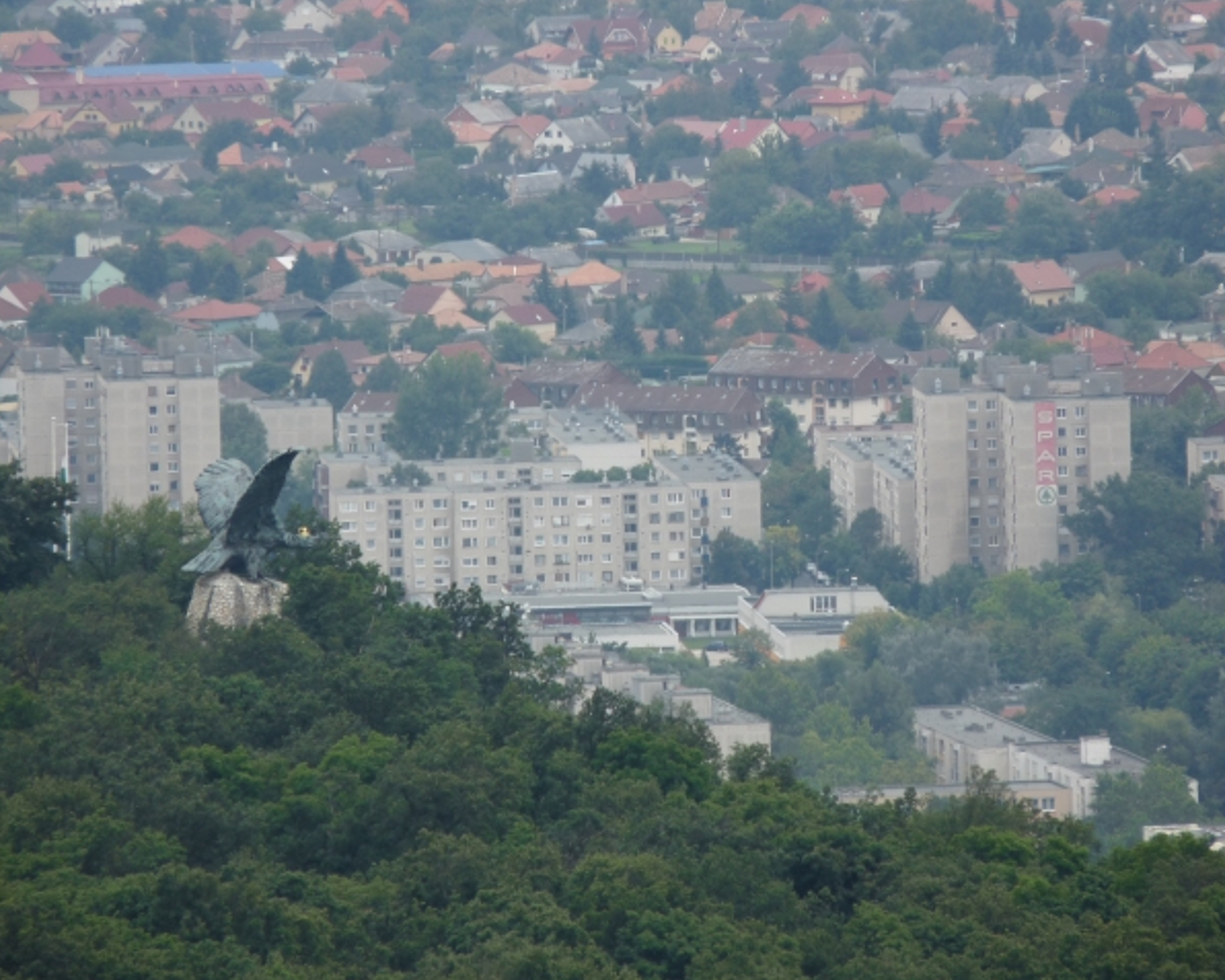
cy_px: 489
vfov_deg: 3.0
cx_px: 623
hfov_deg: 3.8
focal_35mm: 509
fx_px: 18457
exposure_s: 1/250
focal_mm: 86.4
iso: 100
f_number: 5
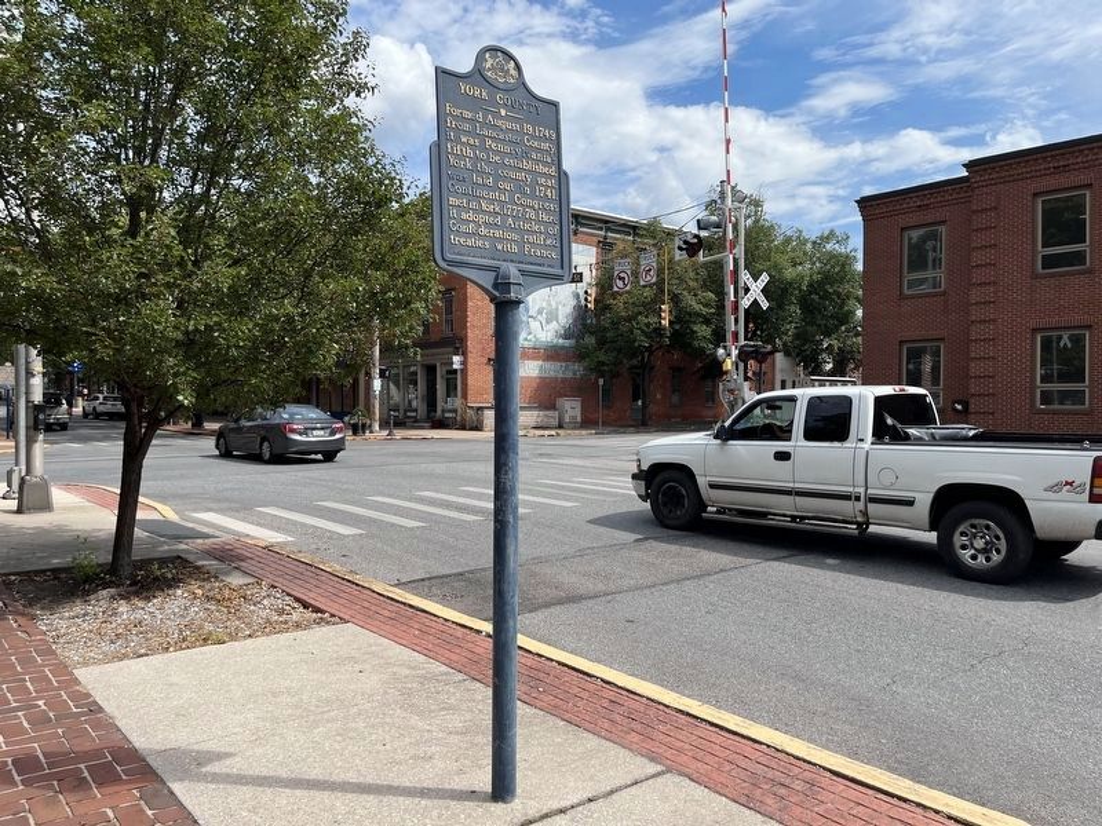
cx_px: 551
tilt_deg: +3.5
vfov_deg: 53.1
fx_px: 828
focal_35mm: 26
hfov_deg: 67.3
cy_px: 413
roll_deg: -0.8
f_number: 1.6
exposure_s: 1/3876
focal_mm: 5.1
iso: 50
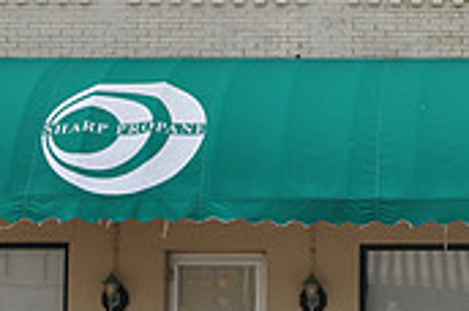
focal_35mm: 111
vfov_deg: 12.3
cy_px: 198
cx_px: 521
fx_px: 1443
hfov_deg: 17.8
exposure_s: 1/80
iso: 200
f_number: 9
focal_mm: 22
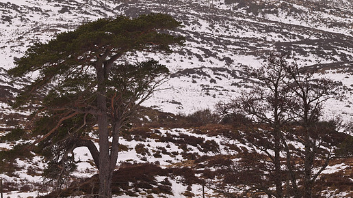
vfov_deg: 4.4
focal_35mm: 279
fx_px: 2611
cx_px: 158
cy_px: 141
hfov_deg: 7.7
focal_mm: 114
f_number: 8
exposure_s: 1/500
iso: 200
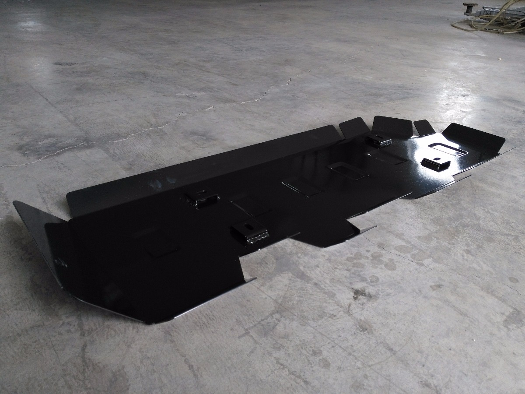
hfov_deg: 63.4
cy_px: 197
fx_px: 425
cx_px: 262
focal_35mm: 28
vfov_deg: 49.7
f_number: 2
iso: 146
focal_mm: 2.96
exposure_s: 1/120
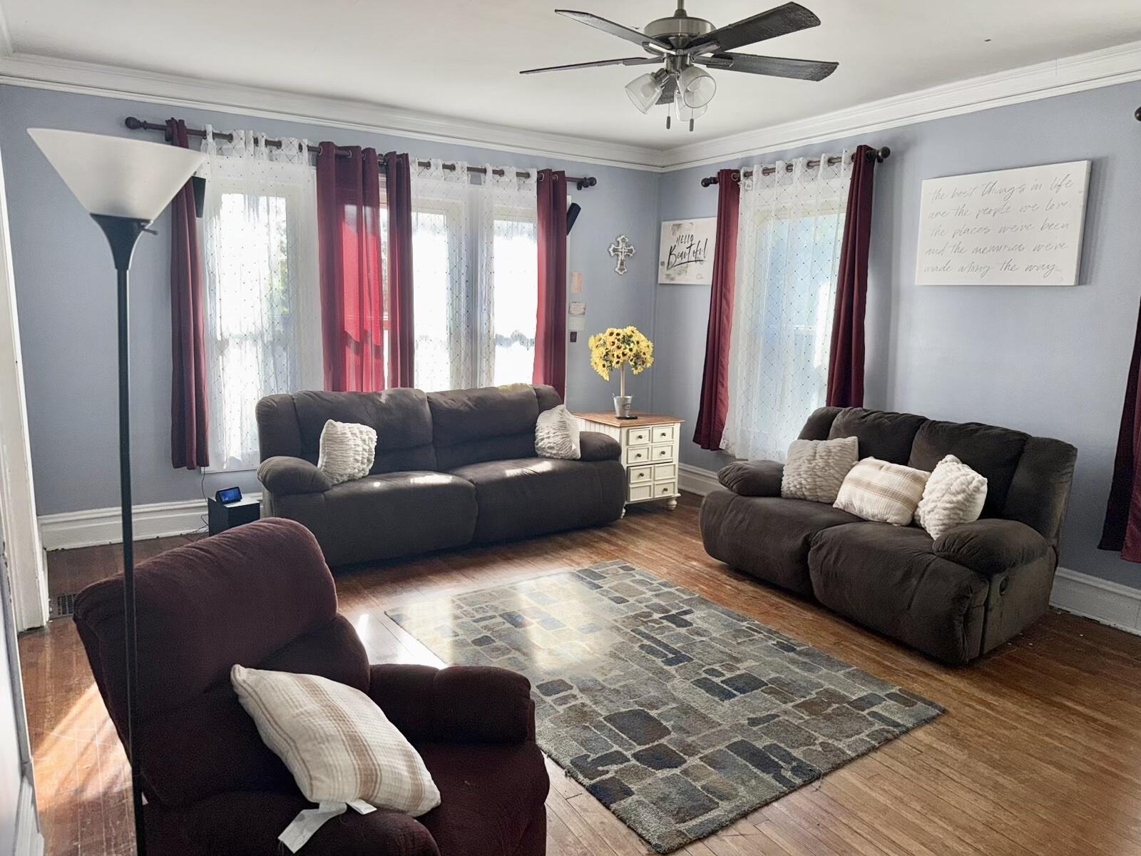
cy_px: 428
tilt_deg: -9.2
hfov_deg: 71.6
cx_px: 570
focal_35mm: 24
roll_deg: -1.4
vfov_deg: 56.8
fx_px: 791
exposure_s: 1/172
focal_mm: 6.76
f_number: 1.78
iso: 64
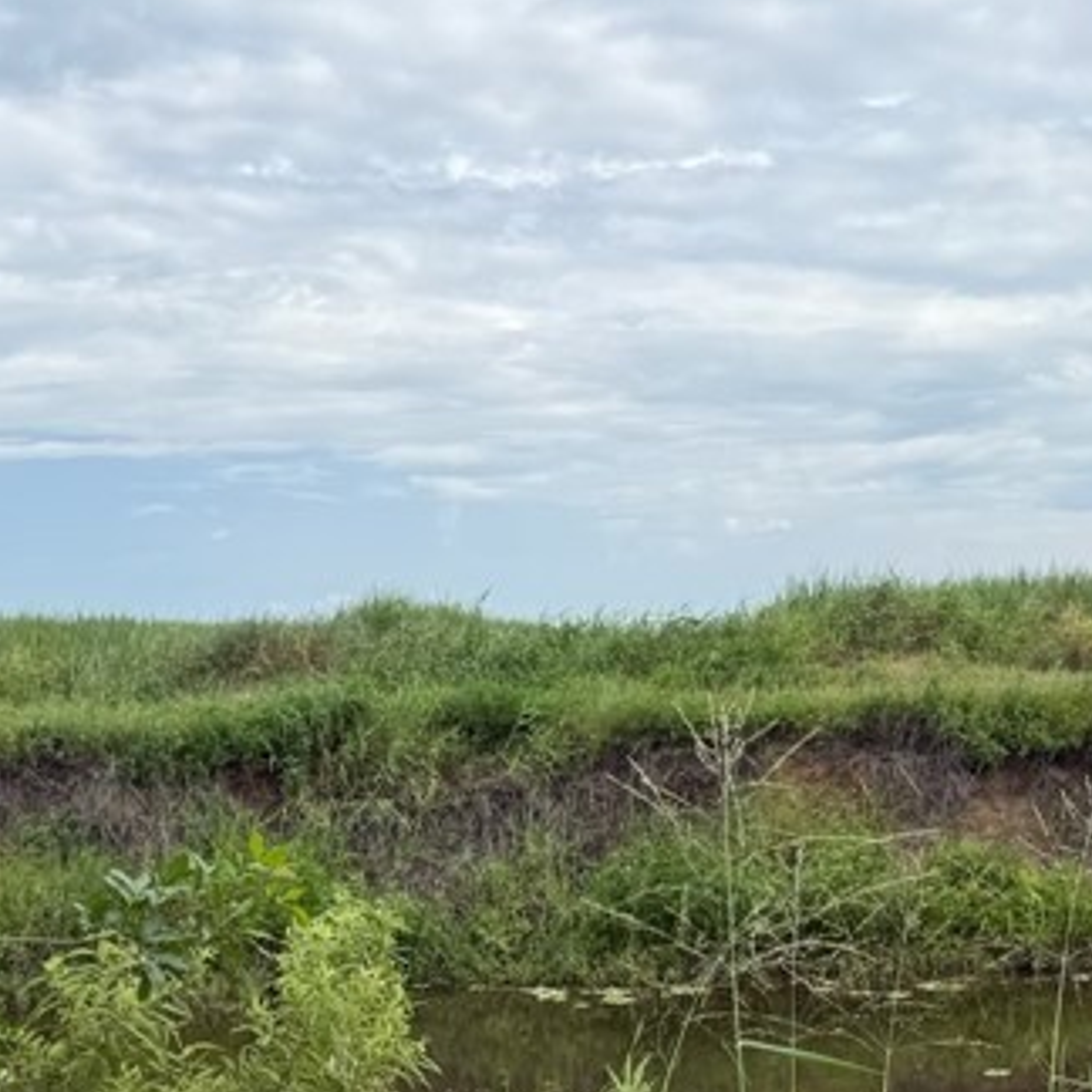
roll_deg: +1.4
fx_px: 2391
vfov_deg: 24.9
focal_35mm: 67
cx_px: 671
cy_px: 1004
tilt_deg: -7.9
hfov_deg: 25.7
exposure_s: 1/3953
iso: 80
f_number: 1.78
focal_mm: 6.76
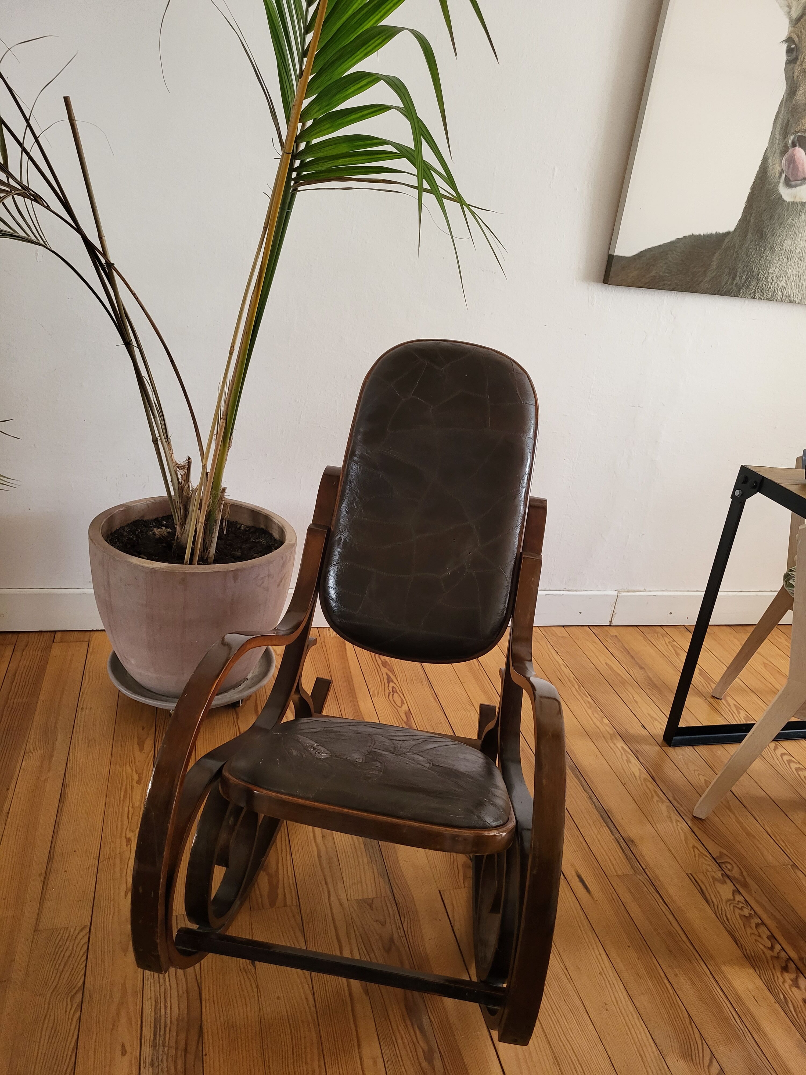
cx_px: 403
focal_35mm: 26
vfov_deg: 67.3
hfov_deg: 53.1
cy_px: 538
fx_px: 807
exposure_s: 1/100
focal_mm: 5.4
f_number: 1.8
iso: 250
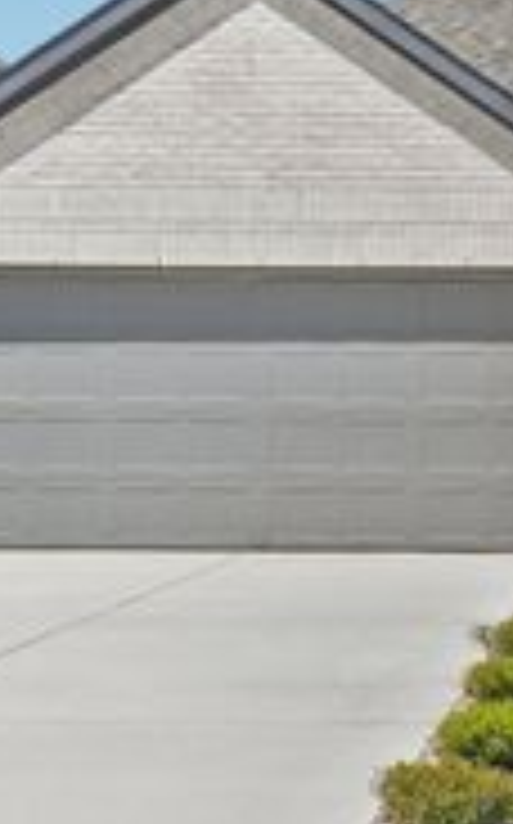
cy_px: 358
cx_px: 738
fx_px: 1749
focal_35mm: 78
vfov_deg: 26.5
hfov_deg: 15.5
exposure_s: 1/1000
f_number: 8
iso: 200
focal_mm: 28
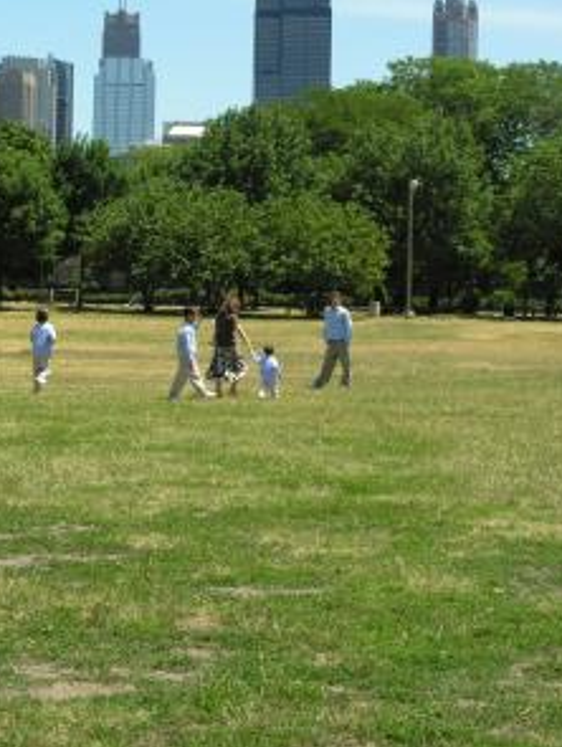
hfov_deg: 14.3
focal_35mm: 104
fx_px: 2246
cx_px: 281
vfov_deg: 18.8
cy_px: 200
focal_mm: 16.4
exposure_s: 1/150
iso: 50
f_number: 6.3
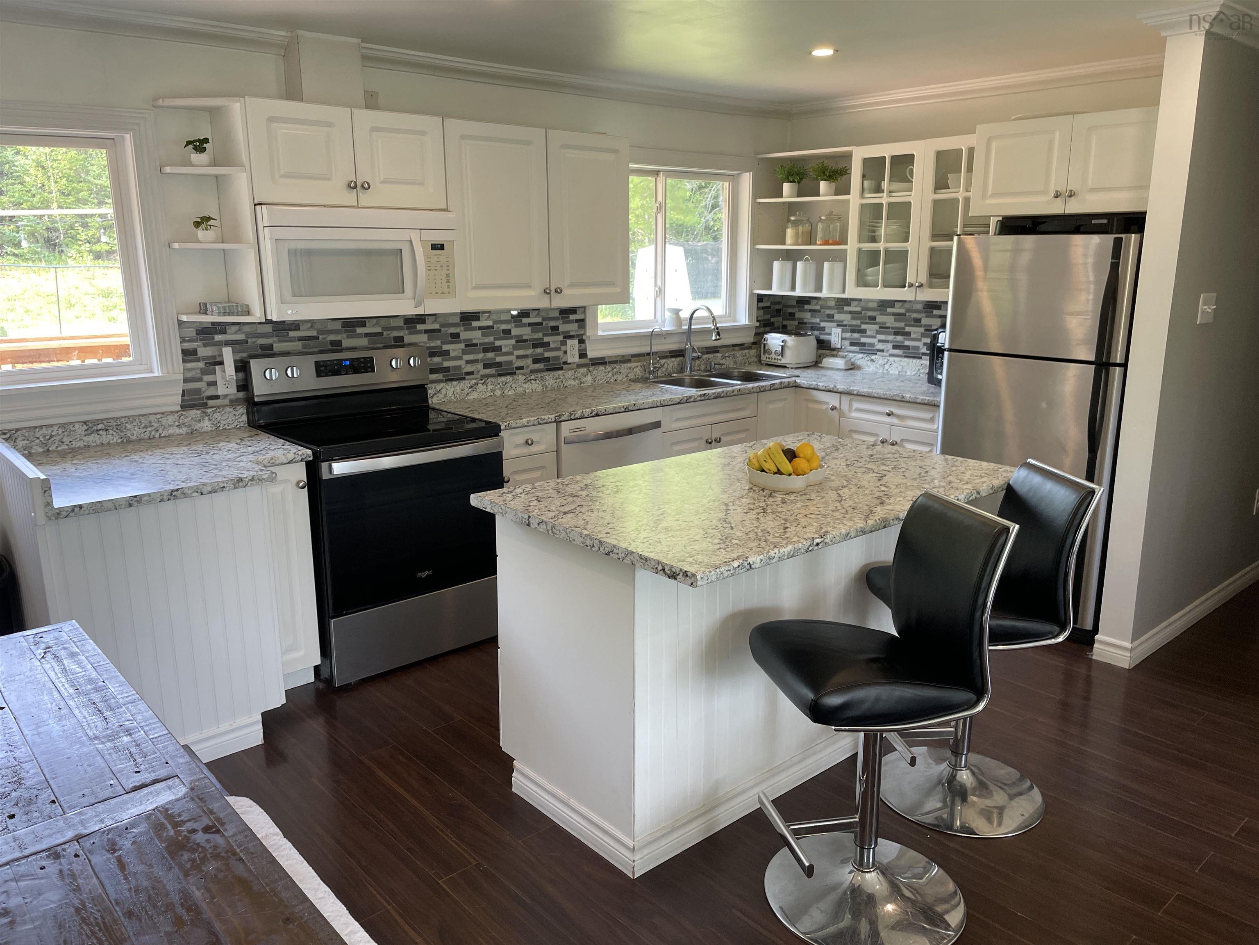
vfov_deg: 53.1
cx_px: 630
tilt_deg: -13.0
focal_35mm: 26
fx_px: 946
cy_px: 472
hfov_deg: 67.3
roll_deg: +0.6
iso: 100
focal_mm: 4.2
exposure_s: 1/120
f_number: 1.6
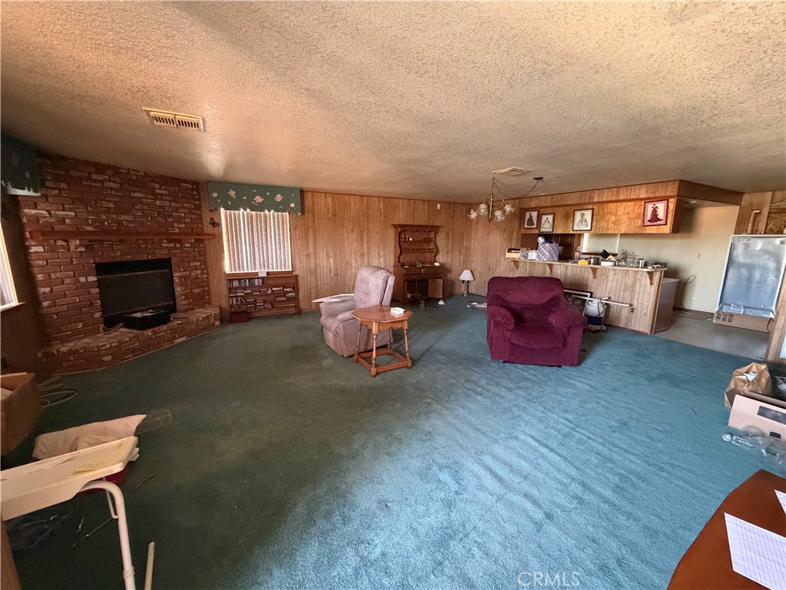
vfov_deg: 85.7
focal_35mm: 14
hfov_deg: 102.1
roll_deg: -0.3
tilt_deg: -10.6
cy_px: 295
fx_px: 318
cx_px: 393
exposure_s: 1/54
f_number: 2.2
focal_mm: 2.22
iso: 1250
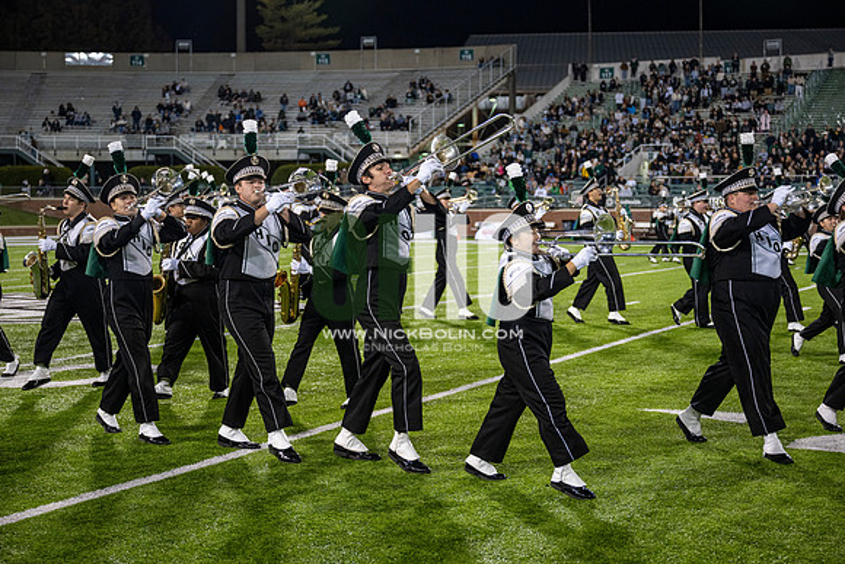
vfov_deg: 26.0
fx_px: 1221
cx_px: 422
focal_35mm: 52
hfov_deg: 38.2
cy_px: 282
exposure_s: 1/500
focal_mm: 52
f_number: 3.2
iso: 1250
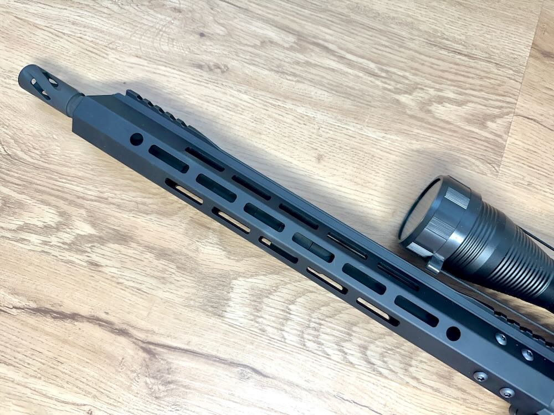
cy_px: 208
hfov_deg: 71.6
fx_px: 384
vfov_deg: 56.8
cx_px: 277
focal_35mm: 24
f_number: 1.78
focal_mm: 6.86
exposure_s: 1/120
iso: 200
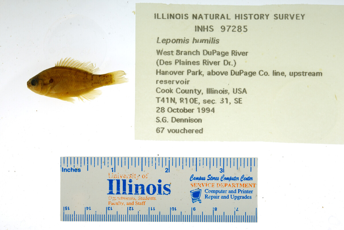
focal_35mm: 60
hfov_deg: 33.4
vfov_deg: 22.6
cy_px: 115
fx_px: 574
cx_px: 172
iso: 100
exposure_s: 1/200
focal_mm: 60
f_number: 10
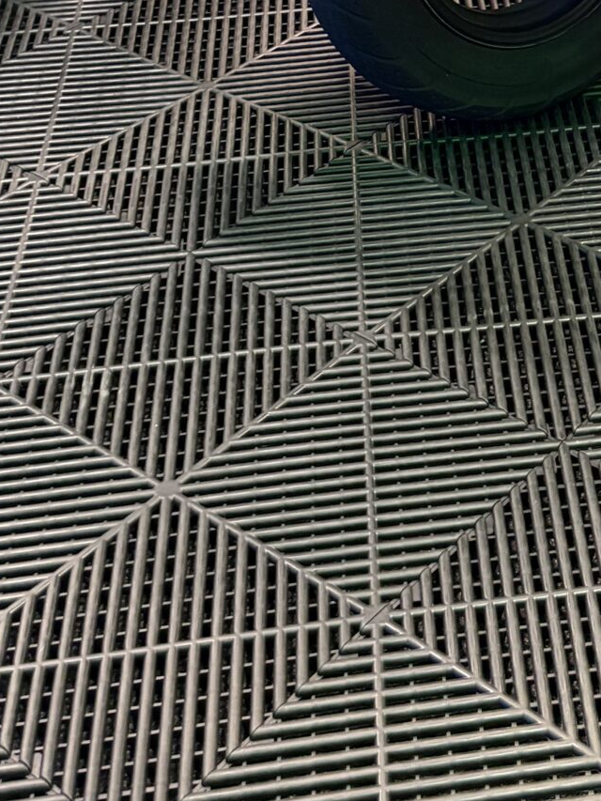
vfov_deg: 22.2
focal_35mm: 78
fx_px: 1805
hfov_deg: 18.0
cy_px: -270
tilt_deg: -18.8
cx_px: 708
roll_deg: -2.1
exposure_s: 1/60
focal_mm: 5.96
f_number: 1.6
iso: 320
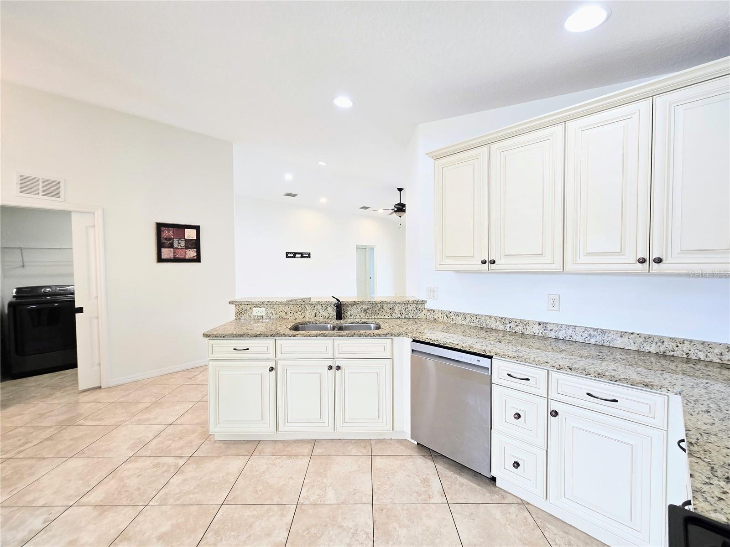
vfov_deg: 89.9
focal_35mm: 13
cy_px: 274
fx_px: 274
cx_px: 365
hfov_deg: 106.2
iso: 125
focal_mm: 2.2
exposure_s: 1/60
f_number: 2.2
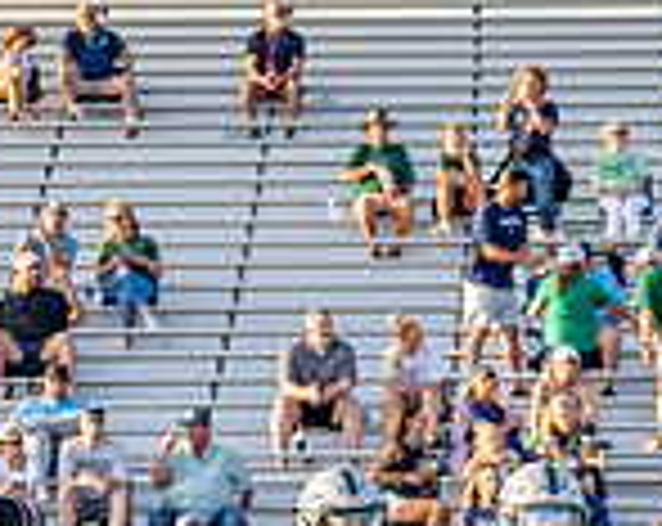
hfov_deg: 6.0
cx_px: 684
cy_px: 715
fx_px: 6277
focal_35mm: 321
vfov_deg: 4.8
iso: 320
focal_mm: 70
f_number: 2.8
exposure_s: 1/1600
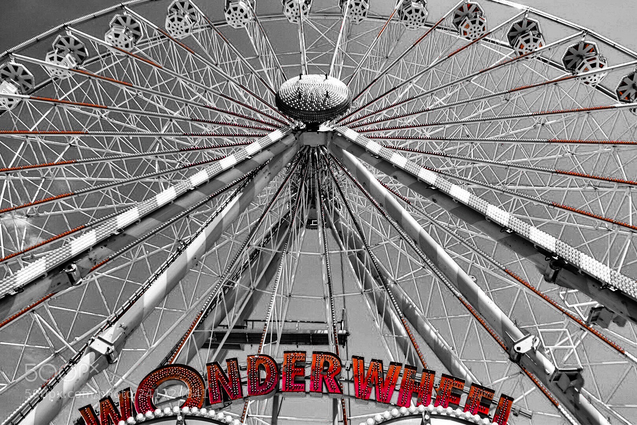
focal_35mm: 30
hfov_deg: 61.9
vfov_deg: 43.6
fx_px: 531
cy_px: 212
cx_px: 318
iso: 400
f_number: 6.3
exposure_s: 1/1600
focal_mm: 20
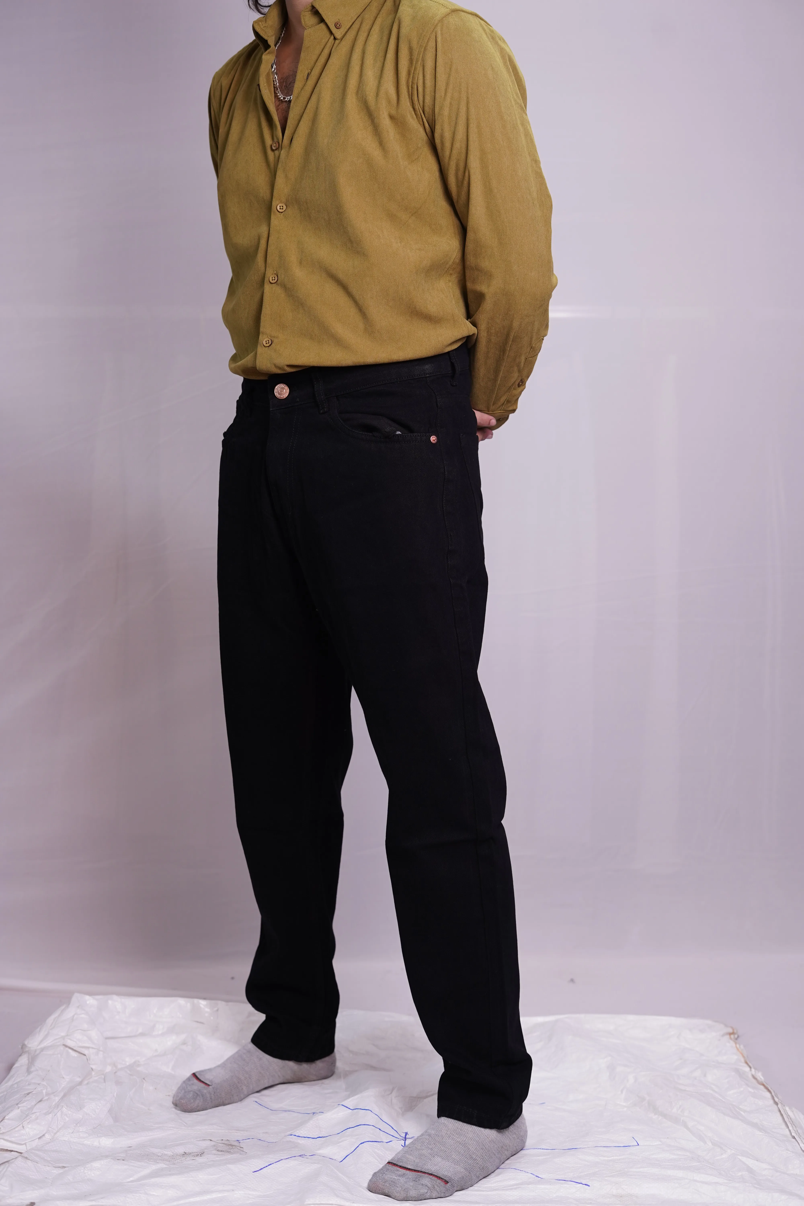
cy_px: 603
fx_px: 1675
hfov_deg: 27.0
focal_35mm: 50
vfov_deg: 39.6
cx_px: 402
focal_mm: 50
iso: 640
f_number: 3.5
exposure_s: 1/100
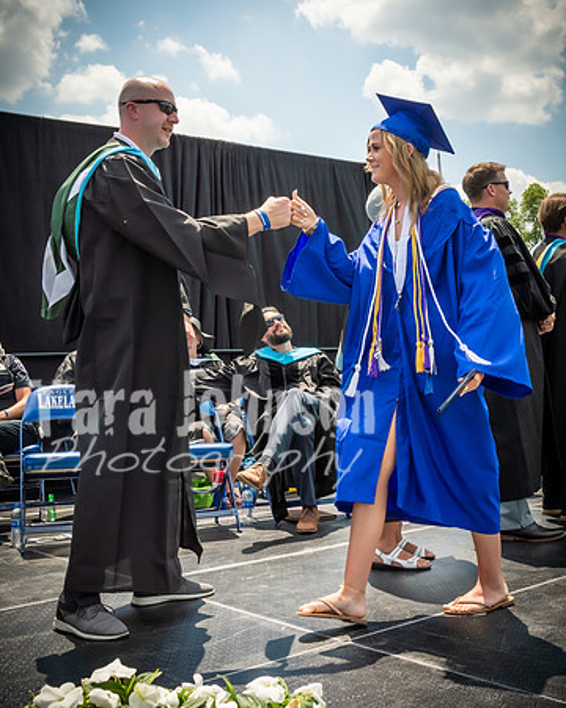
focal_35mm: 43
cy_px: 332
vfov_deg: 43.2
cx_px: 350
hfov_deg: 35.0
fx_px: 892
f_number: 7.1
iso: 200
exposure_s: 1/800
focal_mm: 19
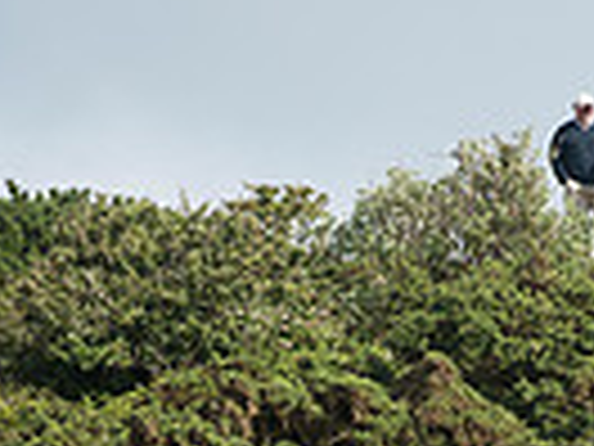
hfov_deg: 2.0
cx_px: 414
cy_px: 906
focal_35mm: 985
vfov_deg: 1.5
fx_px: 16902
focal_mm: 300
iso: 800
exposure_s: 1/3200
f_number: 6.3
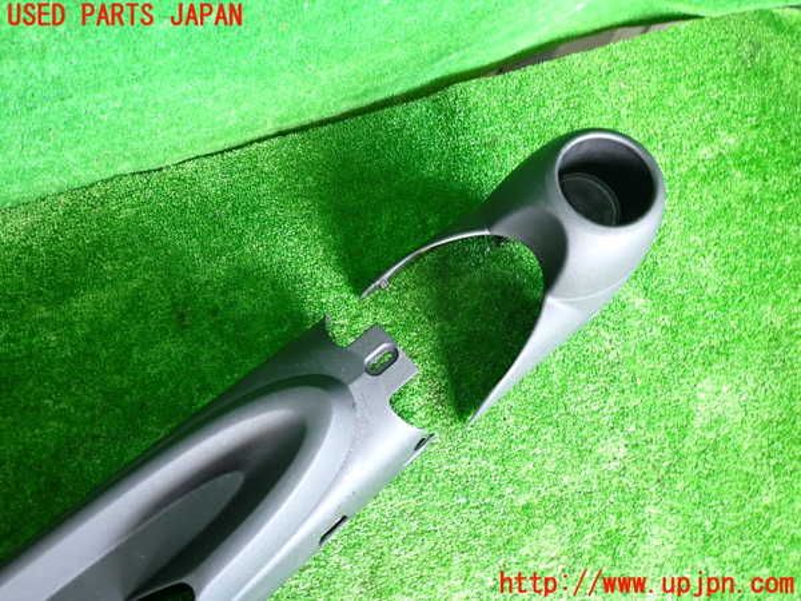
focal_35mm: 25
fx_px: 578
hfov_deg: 69.4
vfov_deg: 54.9
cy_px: 300
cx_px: 400
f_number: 2
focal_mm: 4.5
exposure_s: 1/30
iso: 250
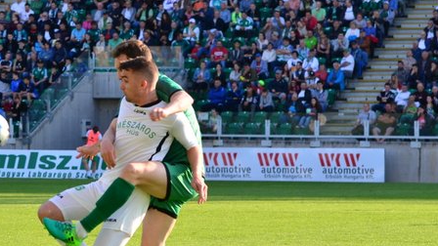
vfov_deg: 4.8
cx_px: 121
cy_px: 117
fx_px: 2927
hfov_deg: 8.5
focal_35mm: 252
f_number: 5
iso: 250
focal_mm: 80
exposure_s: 1/500
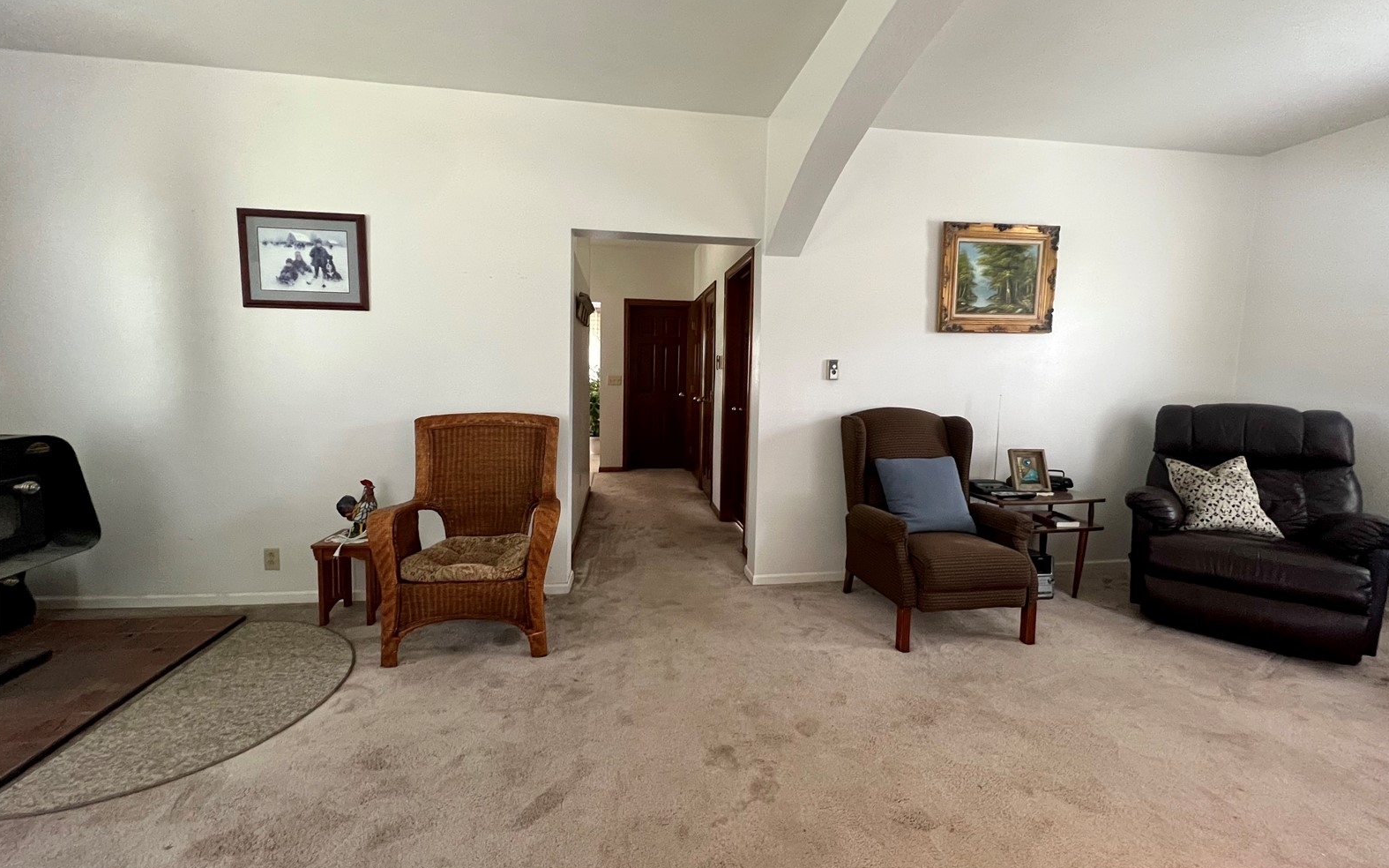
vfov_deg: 78.6
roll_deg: +1.0
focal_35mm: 14
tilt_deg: -3.5
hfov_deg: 105.3
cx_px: 701
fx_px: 530
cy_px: 422
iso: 400
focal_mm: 1.57
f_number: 1.8
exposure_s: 1/60
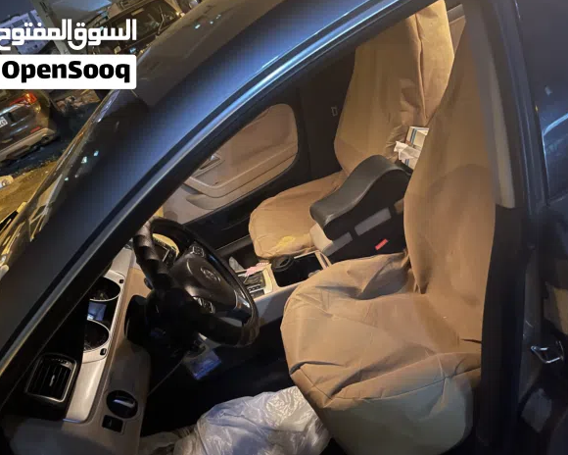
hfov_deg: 62.2
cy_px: 230
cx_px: 284
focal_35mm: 28
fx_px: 471
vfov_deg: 51.5
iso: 1000
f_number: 1.6
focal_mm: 5.1
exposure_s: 1/9
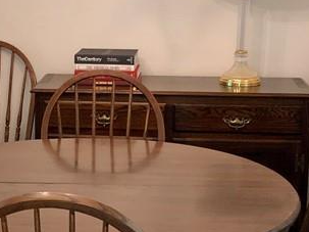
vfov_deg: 15.1
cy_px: 120
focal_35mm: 98
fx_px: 874
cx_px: 61
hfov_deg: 19.8
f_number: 1.8
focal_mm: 3
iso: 125
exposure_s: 1/60
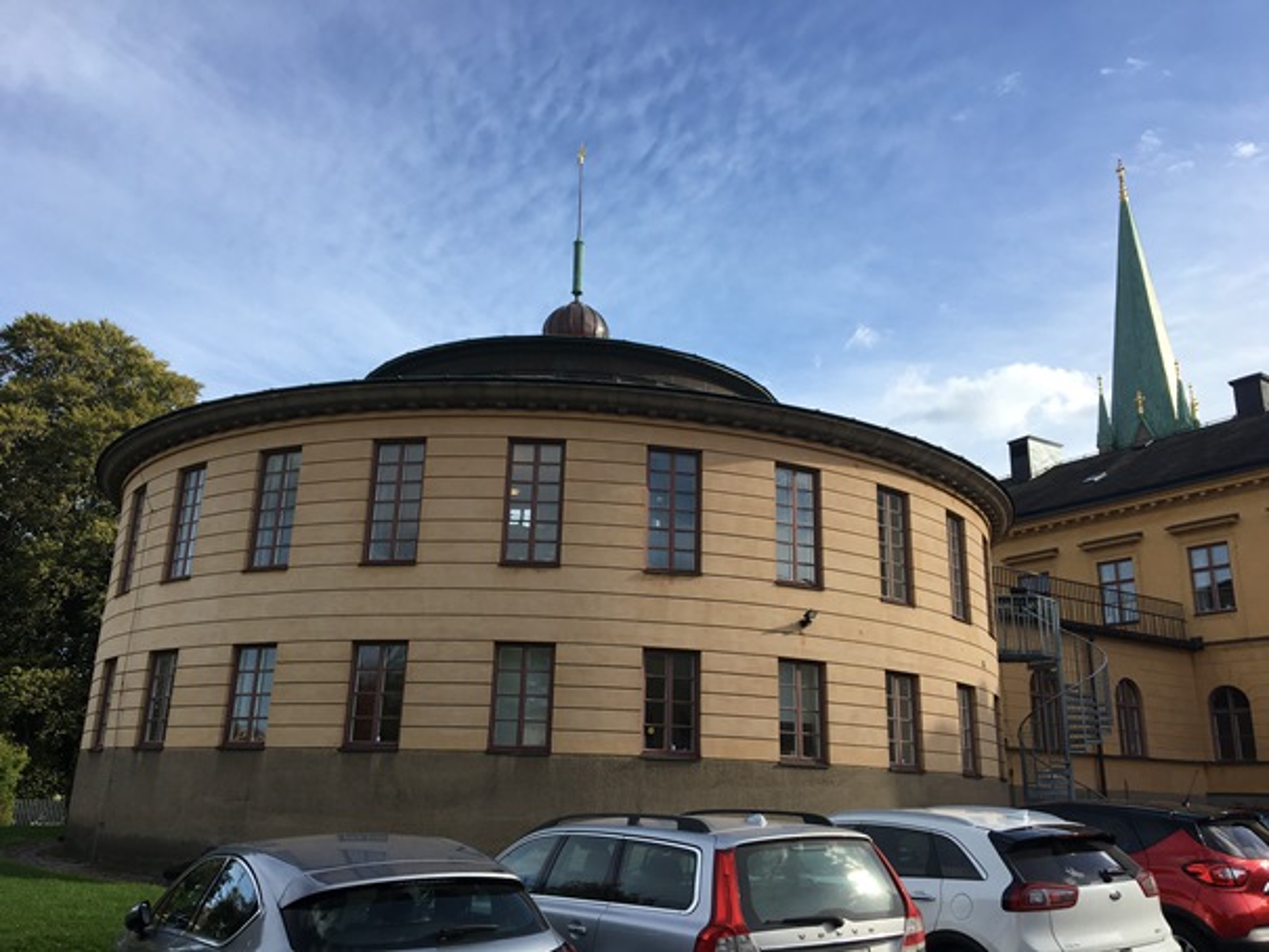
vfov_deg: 48.2
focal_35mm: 29
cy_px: 476
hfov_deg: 61.6
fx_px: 1063
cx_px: 634
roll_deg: -1.6
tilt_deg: +16.9
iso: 25
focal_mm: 4.15
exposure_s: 1/1183
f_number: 2.2
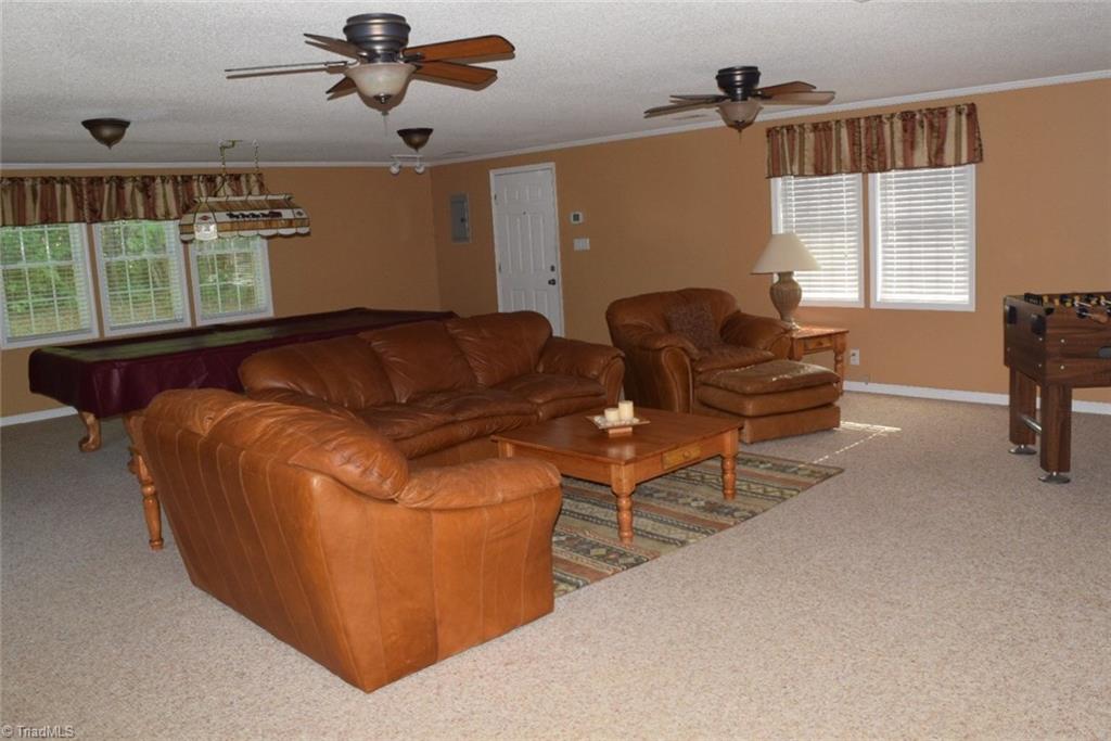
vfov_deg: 47.9
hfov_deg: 67.4
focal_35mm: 27
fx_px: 833
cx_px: 556
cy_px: 370
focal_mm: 18
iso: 800
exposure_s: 1/60
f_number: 8
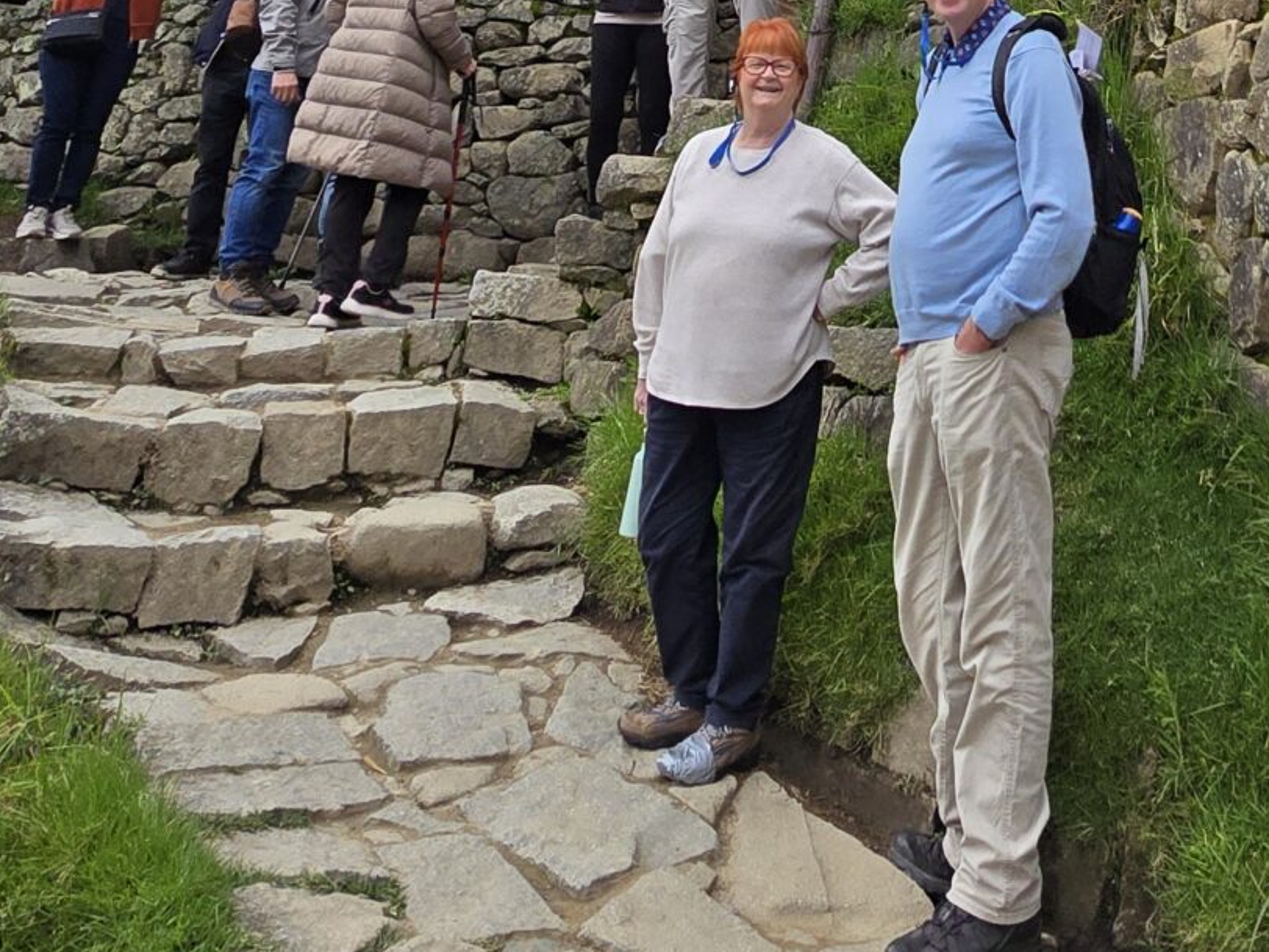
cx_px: 1039
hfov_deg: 43.4
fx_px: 1503
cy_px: -311
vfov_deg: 28.3
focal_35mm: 41
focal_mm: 2.2
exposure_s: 1/628
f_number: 2.2
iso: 50
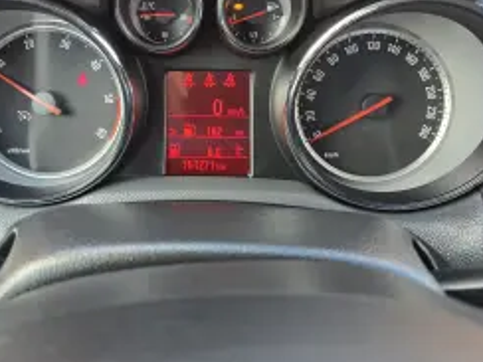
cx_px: 196
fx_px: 474
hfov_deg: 53.6
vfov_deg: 41.2
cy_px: 117
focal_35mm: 34
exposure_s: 1/180
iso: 200
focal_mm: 6.3
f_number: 1.7
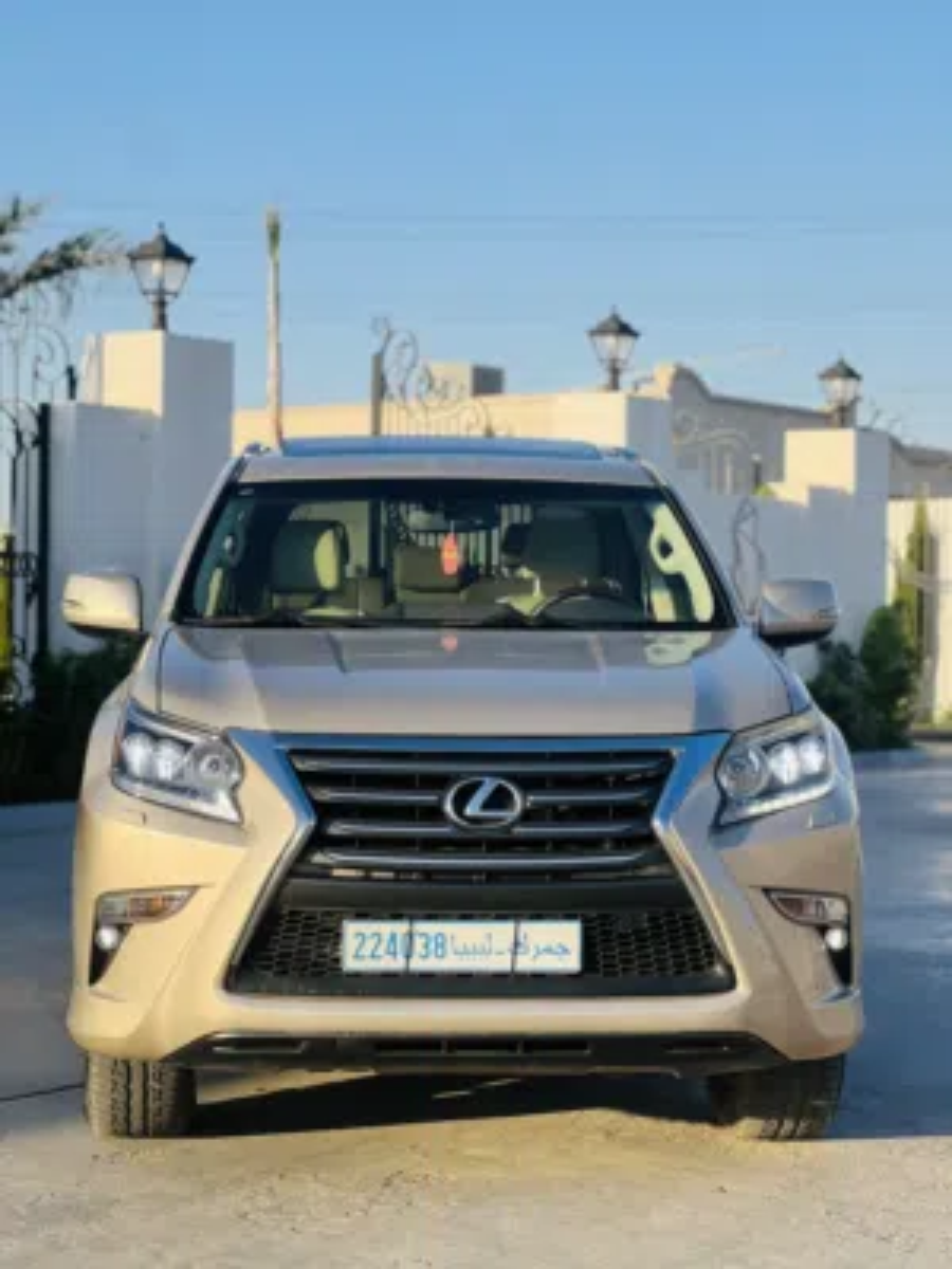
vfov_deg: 25.3
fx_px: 2824
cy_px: 634
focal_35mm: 77
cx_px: 476
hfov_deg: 19.1
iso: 32
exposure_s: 1/391
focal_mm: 9
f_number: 2.8
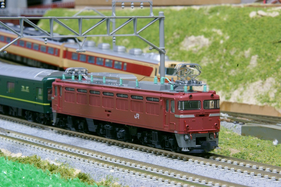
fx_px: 1053
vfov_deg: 10.2
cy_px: 94
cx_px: 140
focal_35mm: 135
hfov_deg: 15.2
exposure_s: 8
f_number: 32
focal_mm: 90
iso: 400
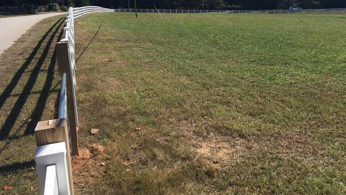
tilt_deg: -10.4
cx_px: 202
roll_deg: +3.3
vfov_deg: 30.8
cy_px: 56
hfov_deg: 52.5
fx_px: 349
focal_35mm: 38
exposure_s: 1/1789
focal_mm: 4.15
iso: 25
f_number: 2.2
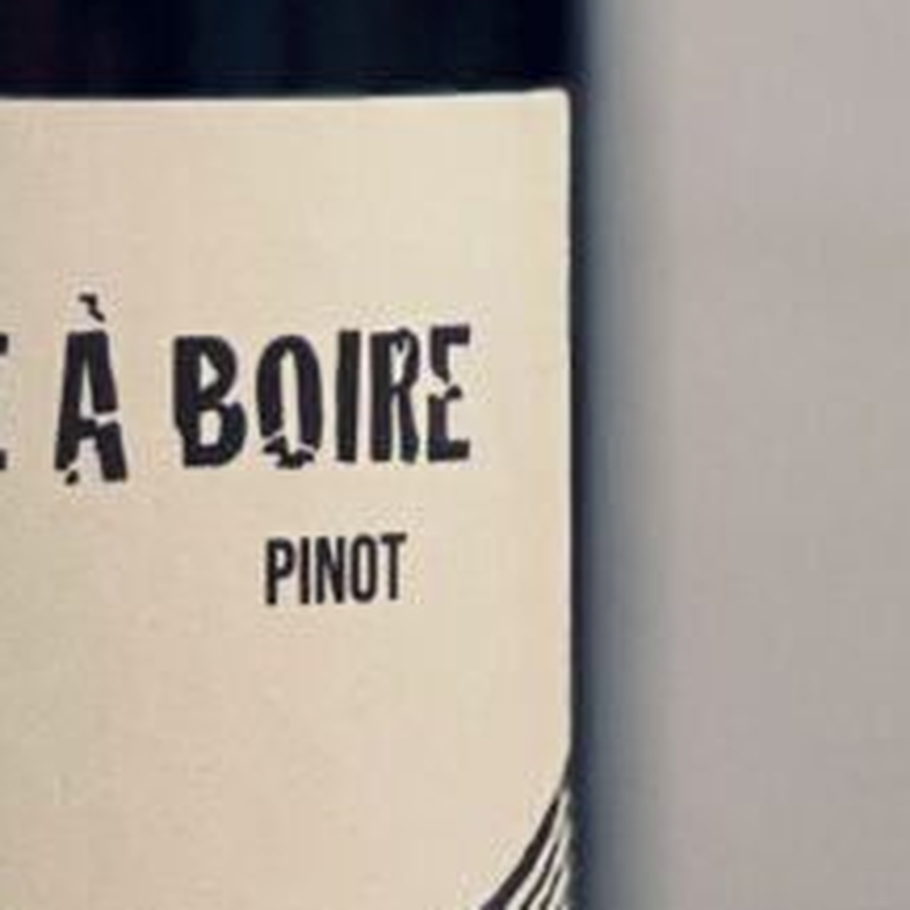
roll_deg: +0.9
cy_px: -738
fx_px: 8060
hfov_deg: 6.4
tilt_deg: +3.4
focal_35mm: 271
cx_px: 55
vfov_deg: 6.3
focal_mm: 6
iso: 250
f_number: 2
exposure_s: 1/100
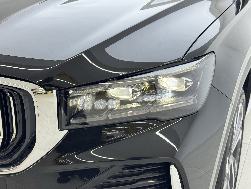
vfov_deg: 30.3
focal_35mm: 48
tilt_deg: -20.2
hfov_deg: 39.7
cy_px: 94
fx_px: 348
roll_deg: +0.0
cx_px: 126
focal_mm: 6.76
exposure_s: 1/174
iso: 80
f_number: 1.78
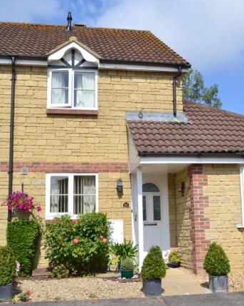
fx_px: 388
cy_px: 152
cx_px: 143
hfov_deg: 34.8
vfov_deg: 42.9
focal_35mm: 43
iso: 220
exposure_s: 1/500
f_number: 11
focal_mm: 20
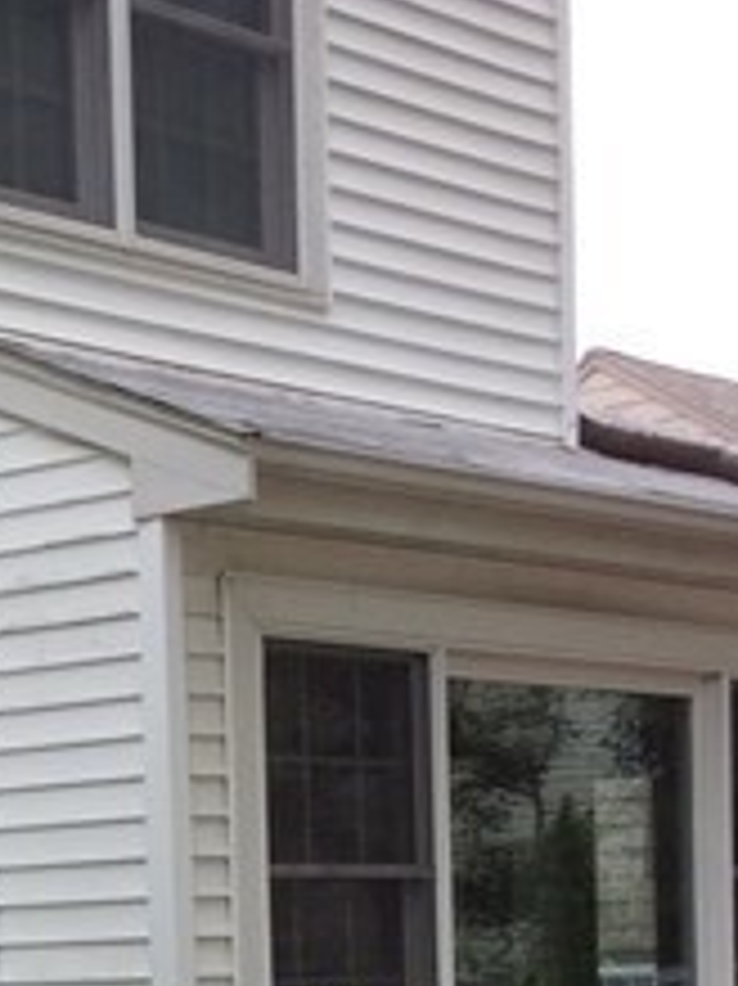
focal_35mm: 112
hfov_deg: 12.9
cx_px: -104
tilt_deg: -2.4
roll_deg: +2.2
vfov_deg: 16.9
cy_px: 1153
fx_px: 3187
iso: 32
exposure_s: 1/214
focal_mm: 3.3
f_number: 2.4
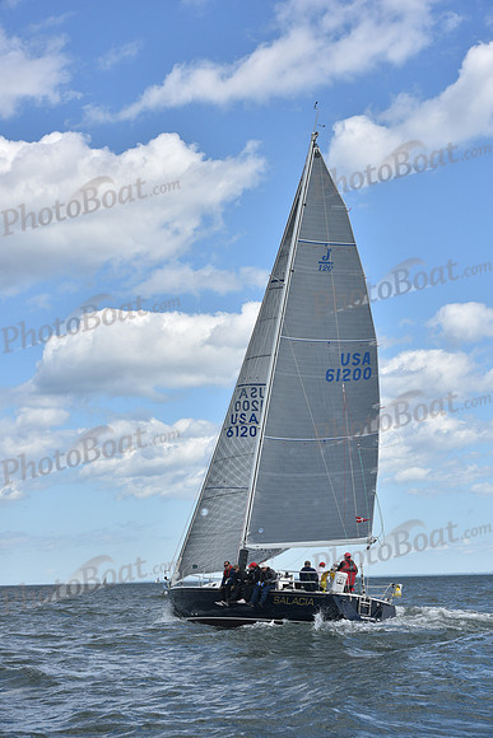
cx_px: 246
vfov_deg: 28.8
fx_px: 1437
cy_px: 369
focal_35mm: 70
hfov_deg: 19.5
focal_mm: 70
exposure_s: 1/1000
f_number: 9
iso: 320
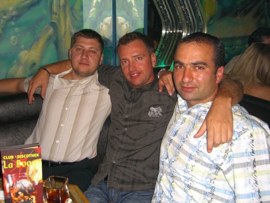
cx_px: 135
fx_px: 296
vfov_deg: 37.7
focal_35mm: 38
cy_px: 102
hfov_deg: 49.0
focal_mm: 7.9
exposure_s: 1/60
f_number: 2.8
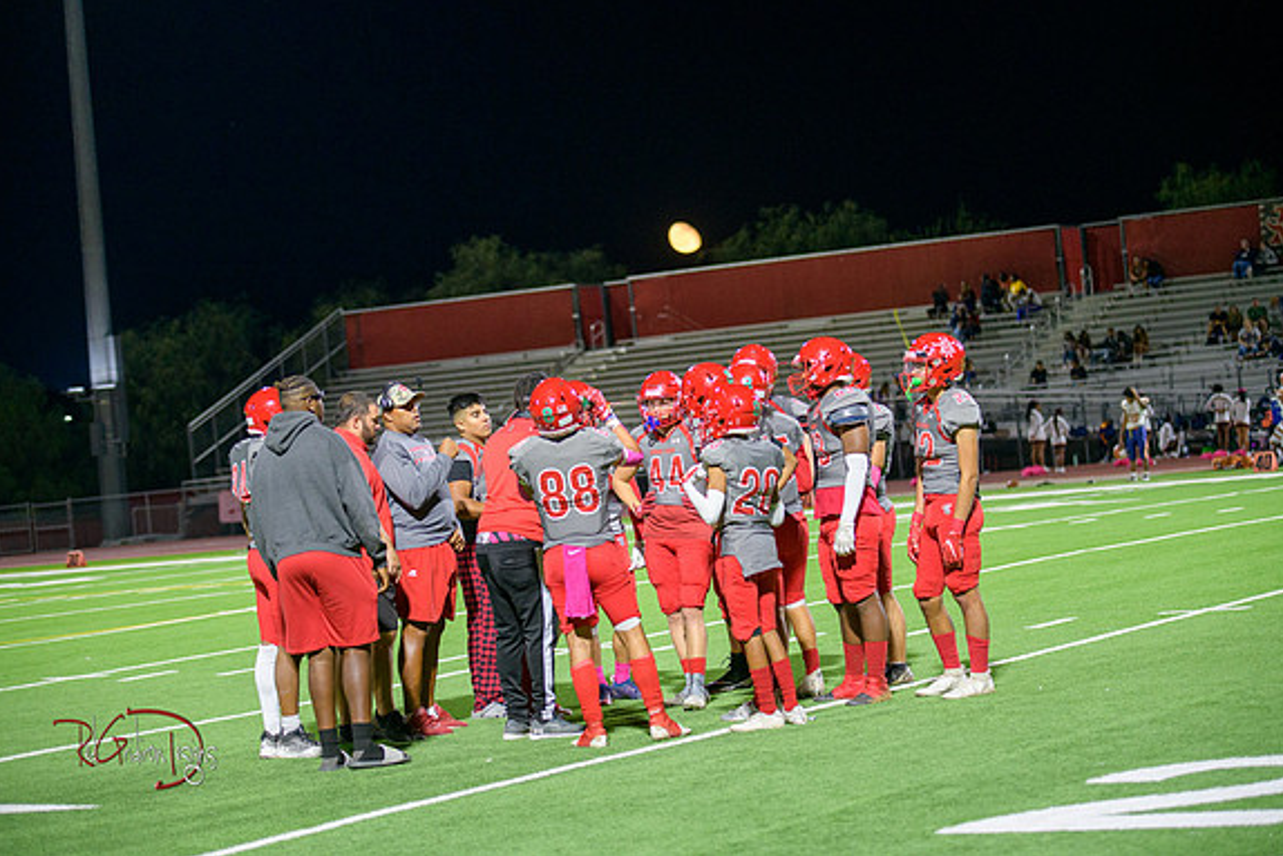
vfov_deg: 14.3
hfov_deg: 21.2
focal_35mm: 96
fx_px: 3422
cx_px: 644
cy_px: 426
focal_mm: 95
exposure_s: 1/250
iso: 1600
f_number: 2.8
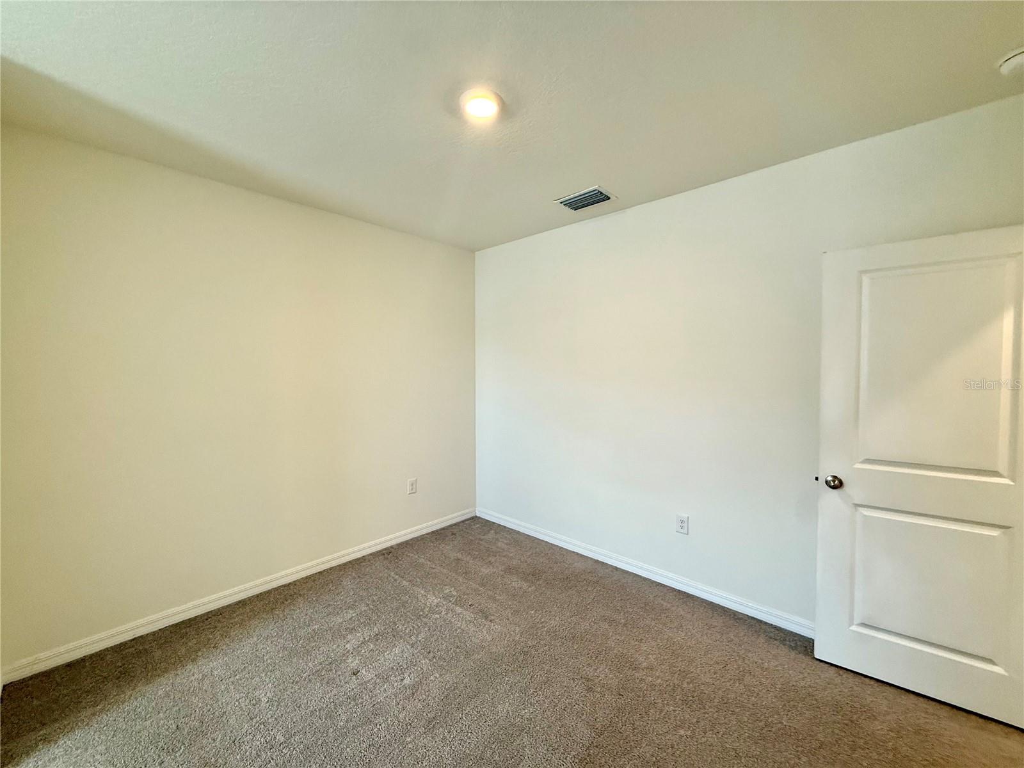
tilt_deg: +0.2
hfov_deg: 102.1
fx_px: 414
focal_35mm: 14
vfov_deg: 85.7
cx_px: 512
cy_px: 384
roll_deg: -0.4
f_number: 2.2
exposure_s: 1/120
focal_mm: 2.22
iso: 200
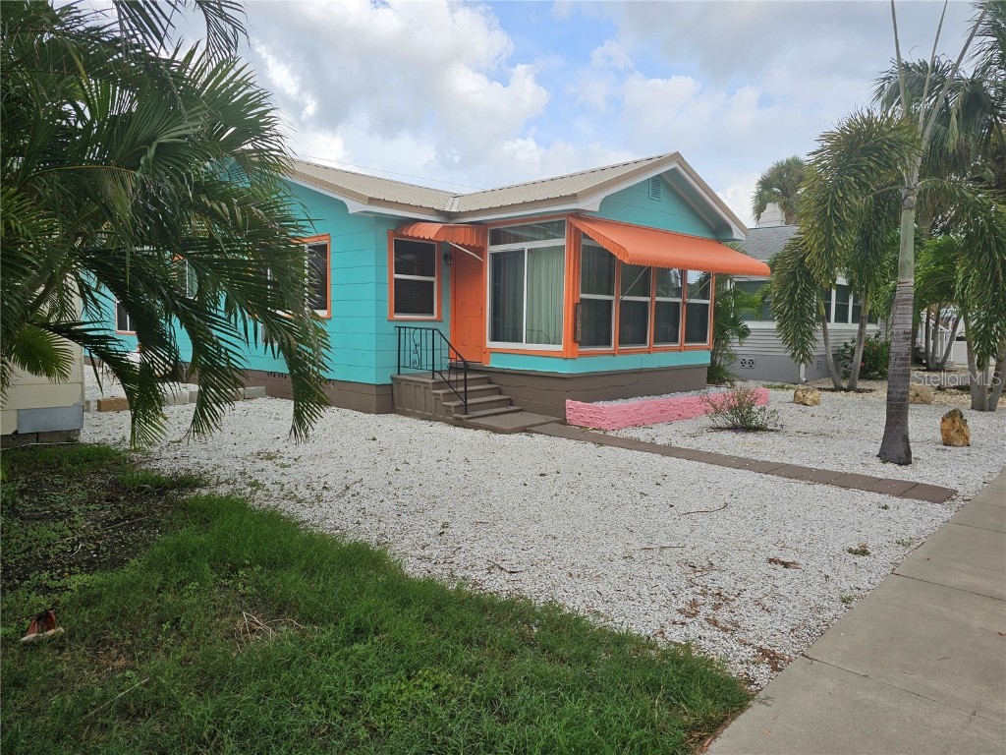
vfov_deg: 58.9
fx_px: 668
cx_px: 503
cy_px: 378
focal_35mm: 23
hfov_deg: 73.9
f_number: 1.7
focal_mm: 6.3
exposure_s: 1/452
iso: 10
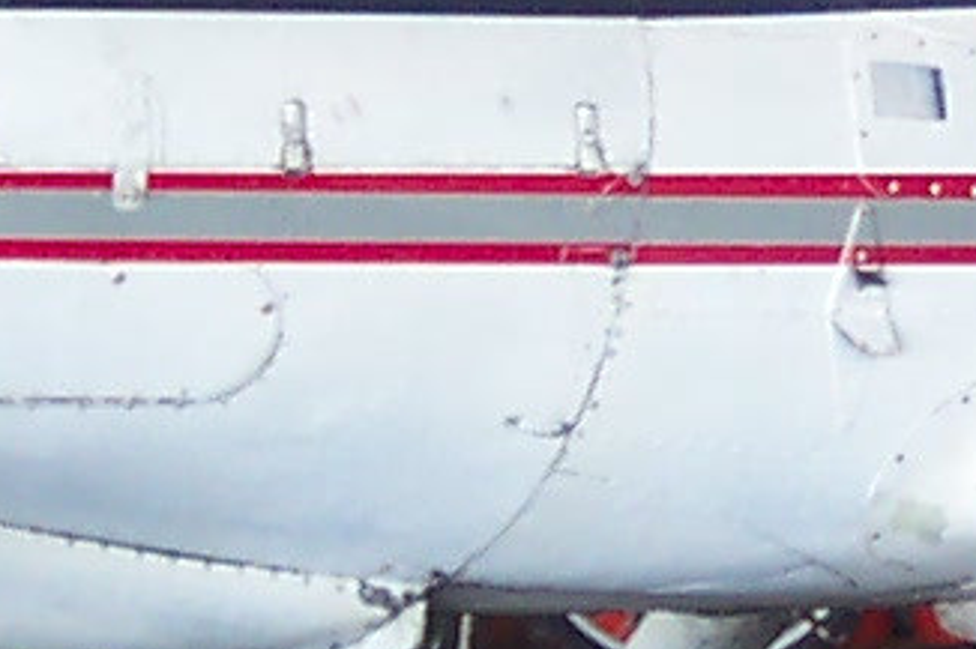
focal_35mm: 252
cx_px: 1380
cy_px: 164
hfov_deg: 8.0
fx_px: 6828
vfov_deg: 5.4
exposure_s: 1/60
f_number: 2.8
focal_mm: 8
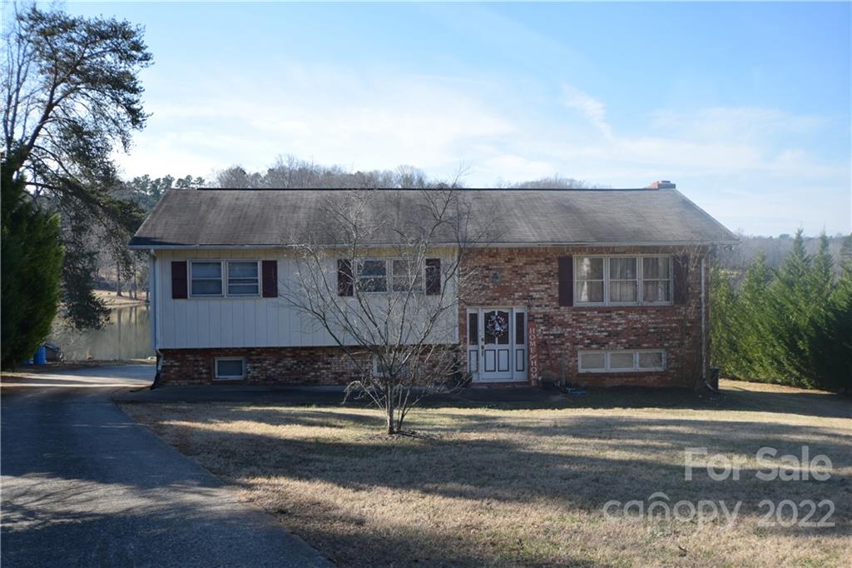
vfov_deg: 36.8
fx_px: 852
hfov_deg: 53.1
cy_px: 284
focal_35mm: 36
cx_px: 426
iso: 200
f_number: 8
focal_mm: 24
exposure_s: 1/250
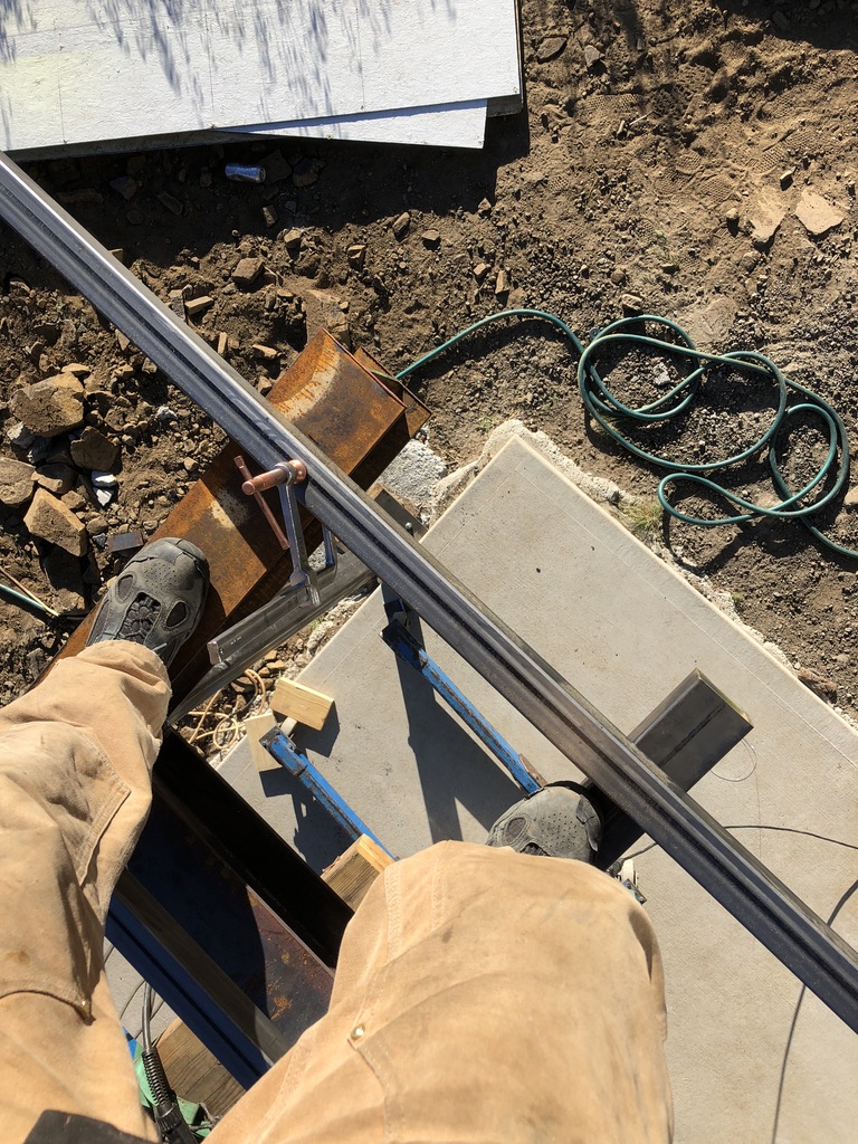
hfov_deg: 49.7
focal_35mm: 28
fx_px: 925
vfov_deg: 63.4
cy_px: 572
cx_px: 429
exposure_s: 1/1091
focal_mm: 4
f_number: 1.8
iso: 20
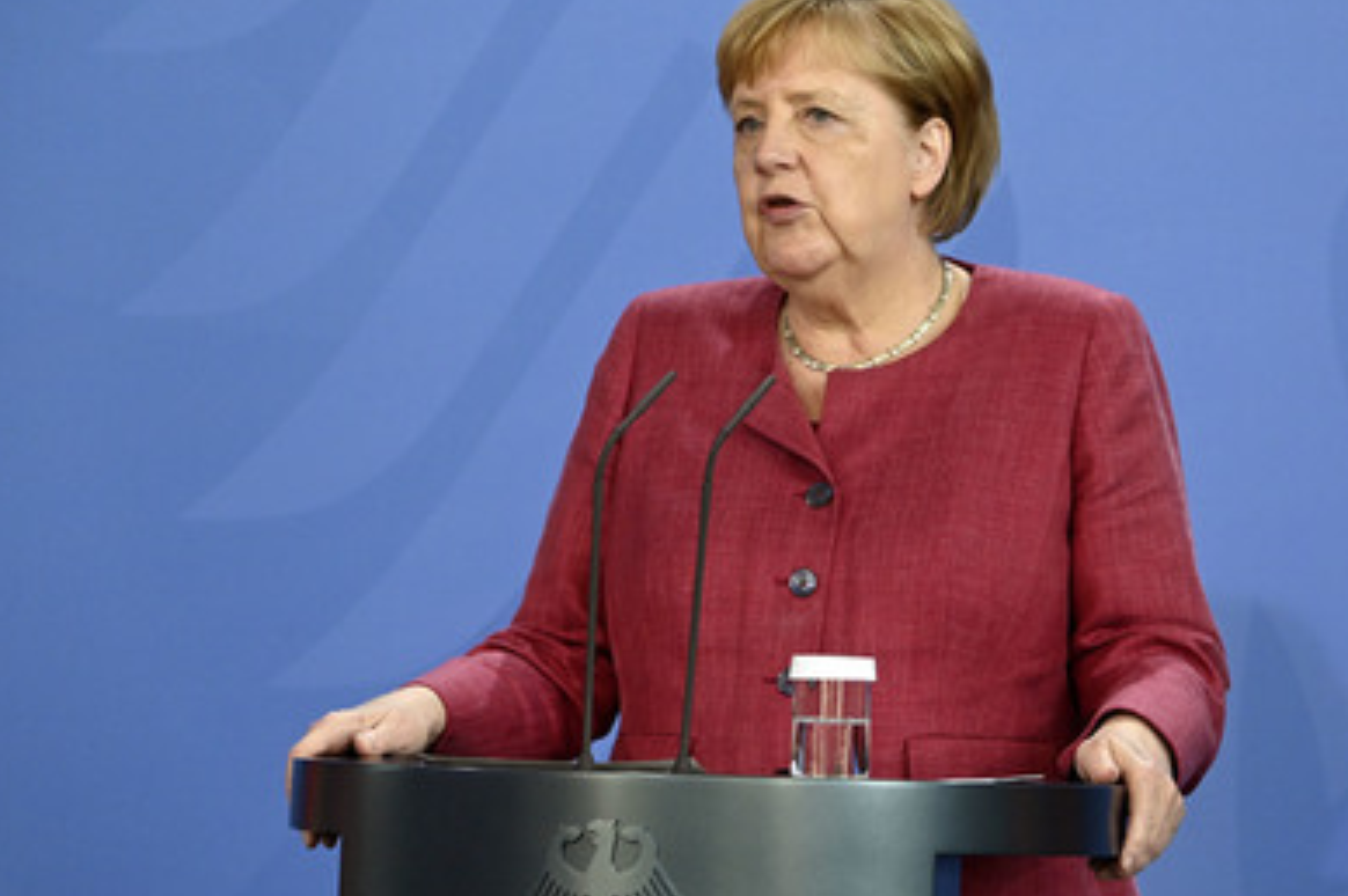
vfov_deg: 6.6
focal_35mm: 209
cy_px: 392
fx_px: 7819
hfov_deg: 9.9
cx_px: 738
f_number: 6.3
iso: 4000
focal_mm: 180
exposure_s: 1/640
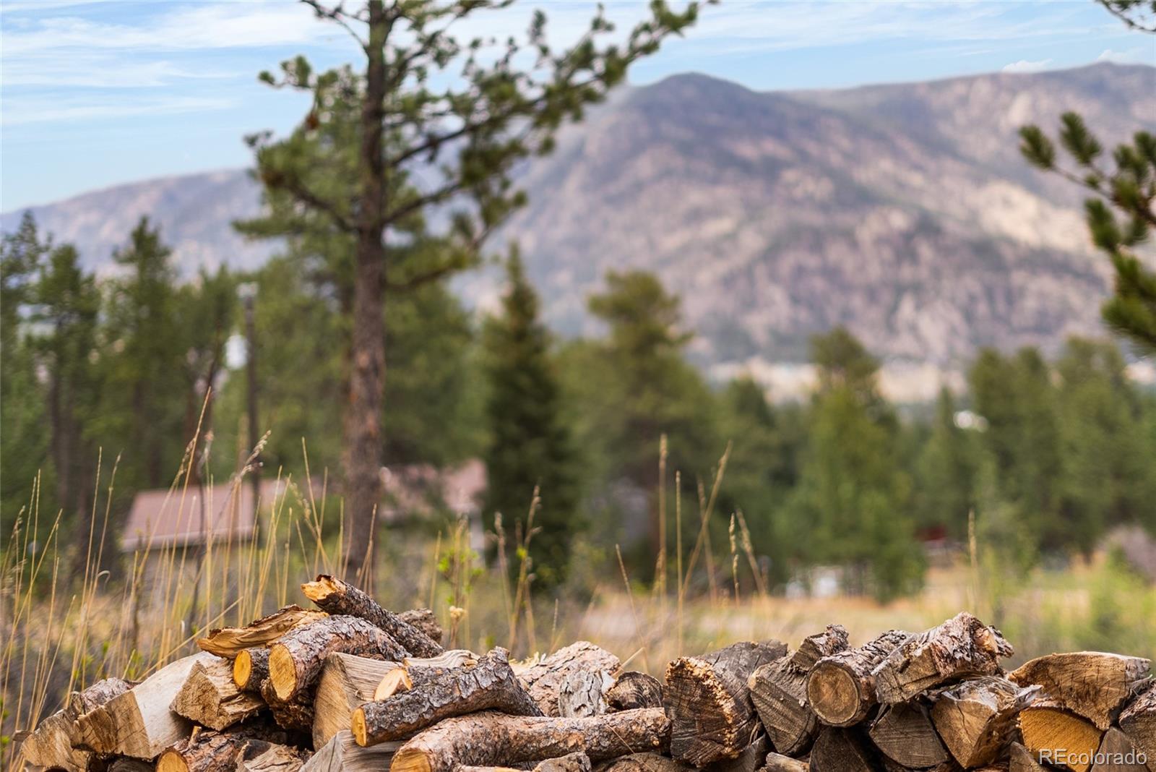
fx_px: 1606
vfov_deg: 27.0
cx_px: 578
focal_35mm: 50
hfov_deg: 39.6
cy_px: 386
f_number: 1.8
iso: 200
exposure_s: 1/1250
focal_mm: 50
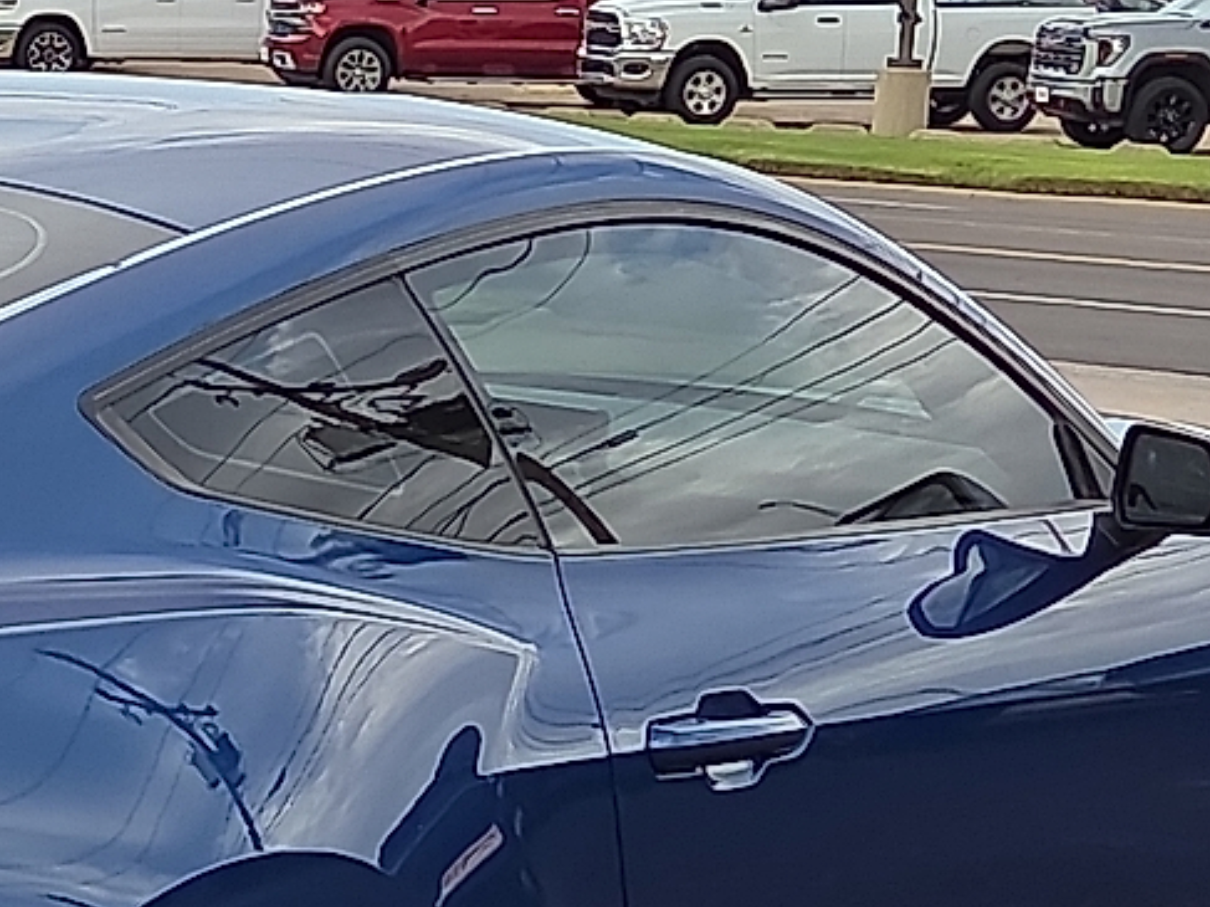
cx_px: -119
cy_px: 867
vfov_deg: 10.7
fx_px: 4823
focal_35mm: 138
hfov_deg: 14.0
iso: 25
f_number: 1.8
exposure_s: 1/435
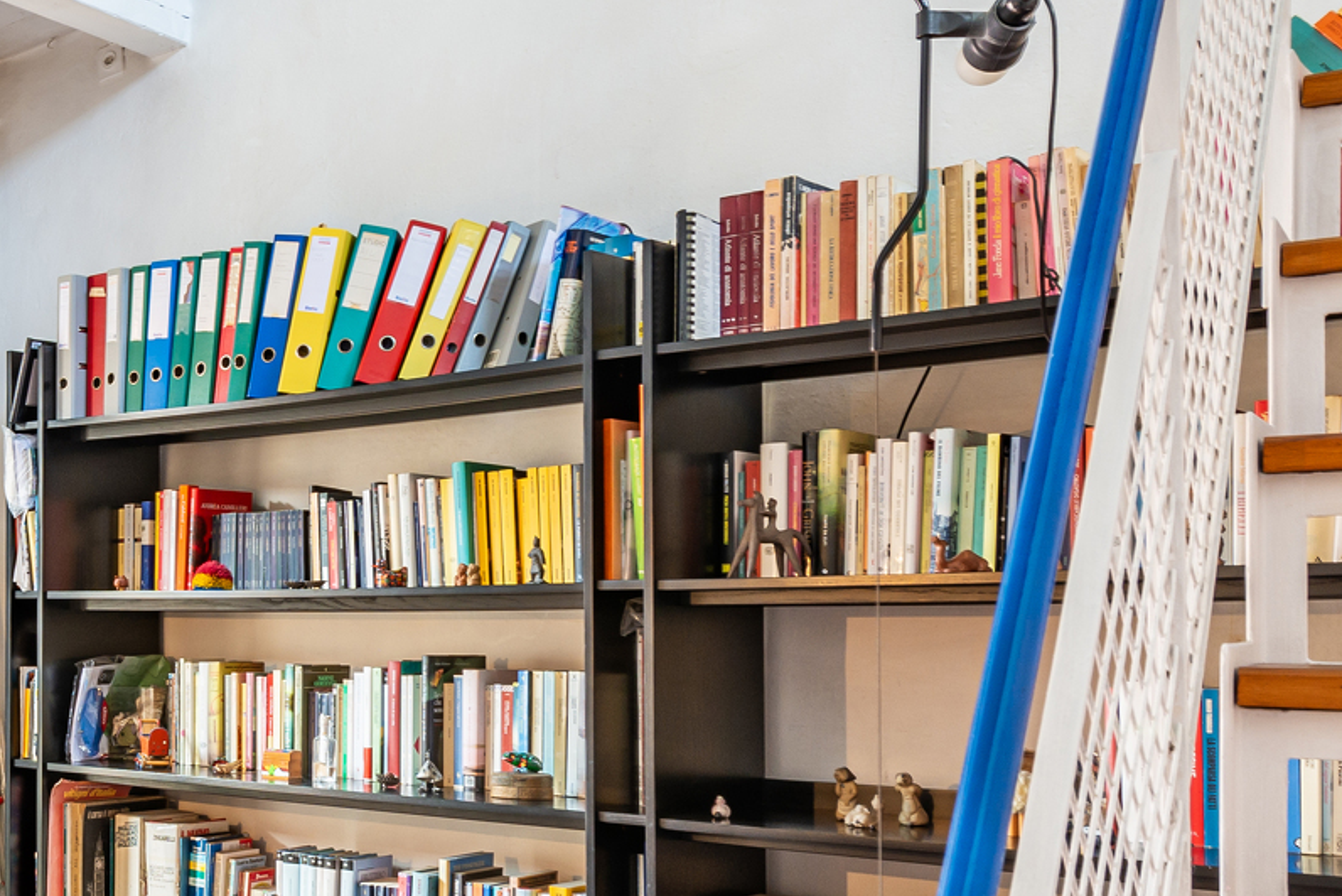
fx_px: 1678
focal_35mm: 45
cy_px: 610
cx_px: -39
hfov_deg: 38.1
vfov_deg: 29.6
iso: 100
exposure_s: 1.3
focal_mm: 14
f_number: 9
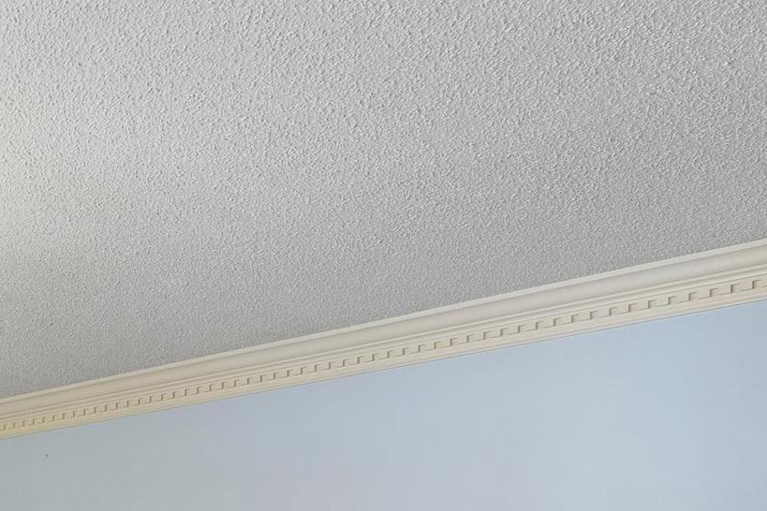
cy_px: 721
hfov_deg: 26.8
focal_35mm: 60
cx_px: -289
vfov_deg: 20.1
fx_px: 1278
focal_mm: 16
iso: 640
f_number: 13
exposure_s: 1/2.5
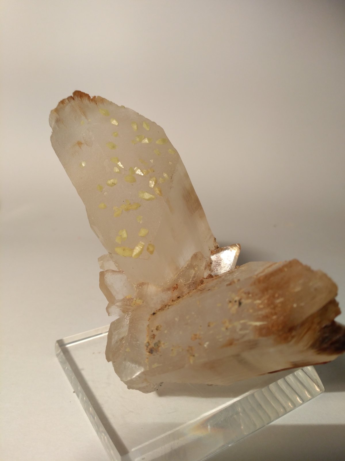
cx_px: 172
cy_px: 230
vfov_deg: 67.3
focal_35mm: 26
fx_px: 346
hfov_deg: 53.1
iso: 139
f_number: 2
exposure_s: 1/100
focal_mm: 3.54
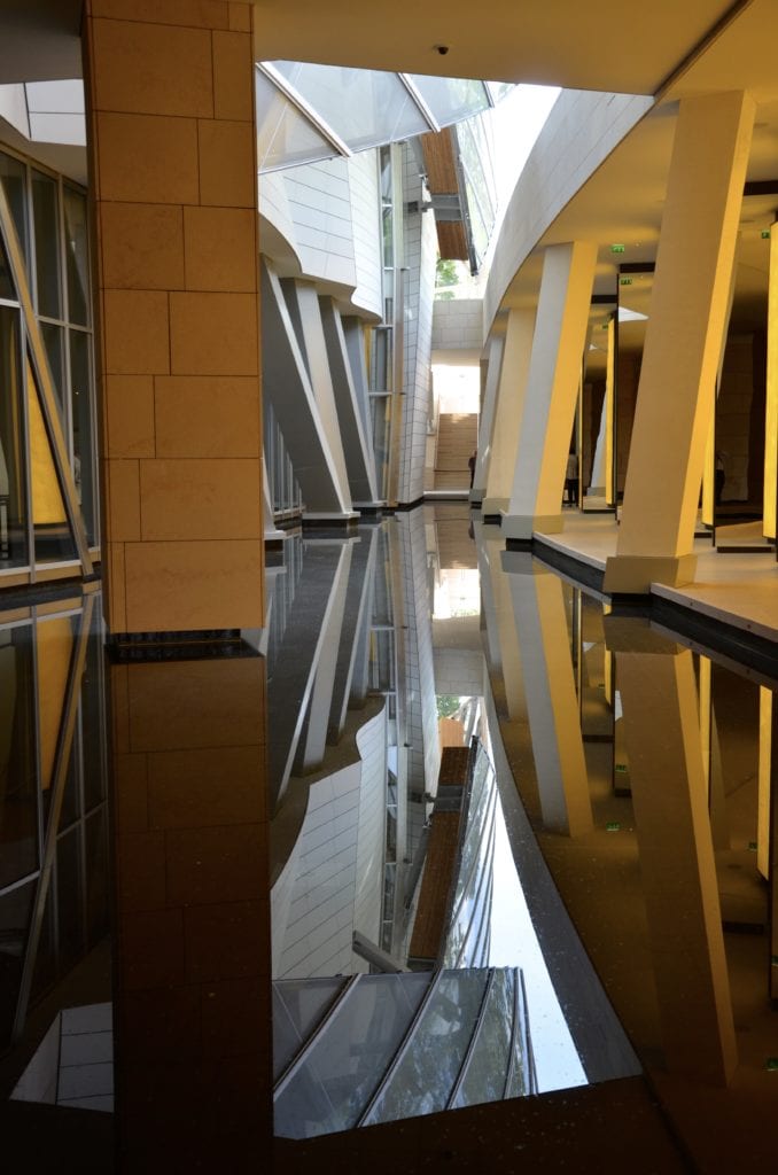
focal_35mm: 42
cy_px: 588
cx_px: 389
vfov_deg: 46.5
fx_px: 1368
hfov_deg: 31.7
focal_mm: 28
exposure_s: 1/125
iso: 400
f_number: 5.6
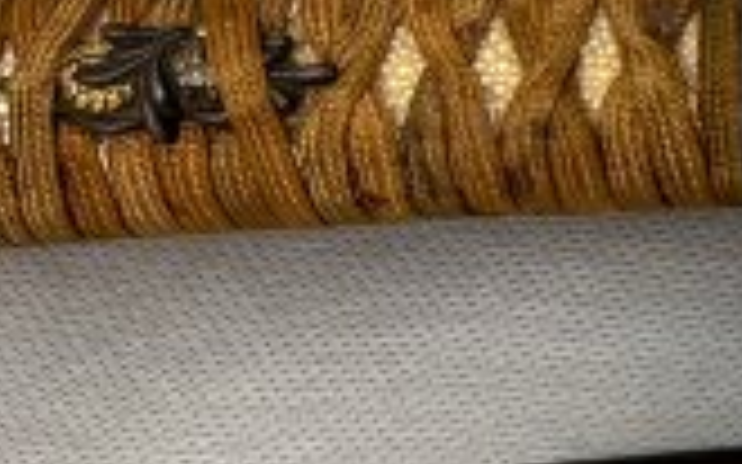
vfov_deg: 6.5
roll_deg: +1.5
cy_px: -81
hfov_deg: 8.6
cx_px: 2244
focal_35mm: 201
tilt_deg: -44.3
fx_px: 4063
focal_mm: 5.96
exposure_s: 1/50
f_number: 1.6
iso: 64
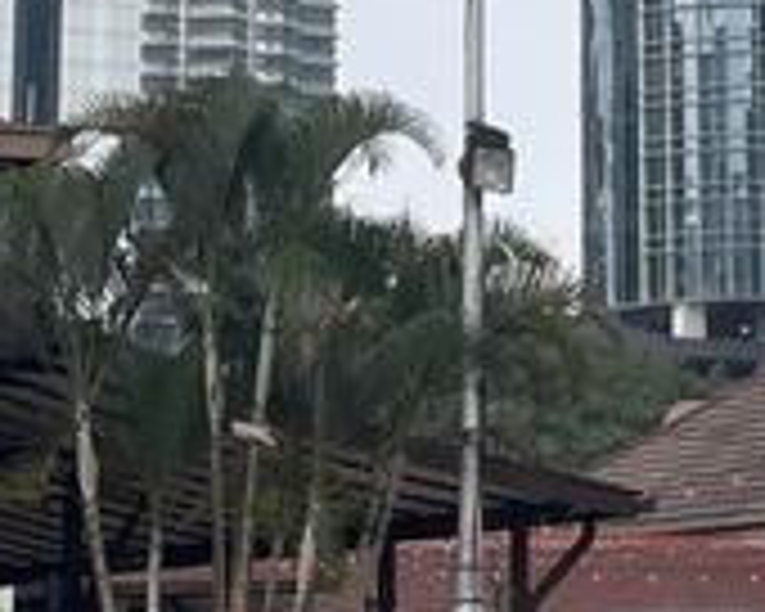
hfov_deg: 11.8
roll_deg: +1.4
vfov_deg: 9.4
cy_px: -153
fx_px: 3645
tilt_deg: +12.5
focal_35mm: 161
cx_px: 806
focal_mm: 5.1
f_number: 1.6
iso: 32
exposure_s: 1/1912
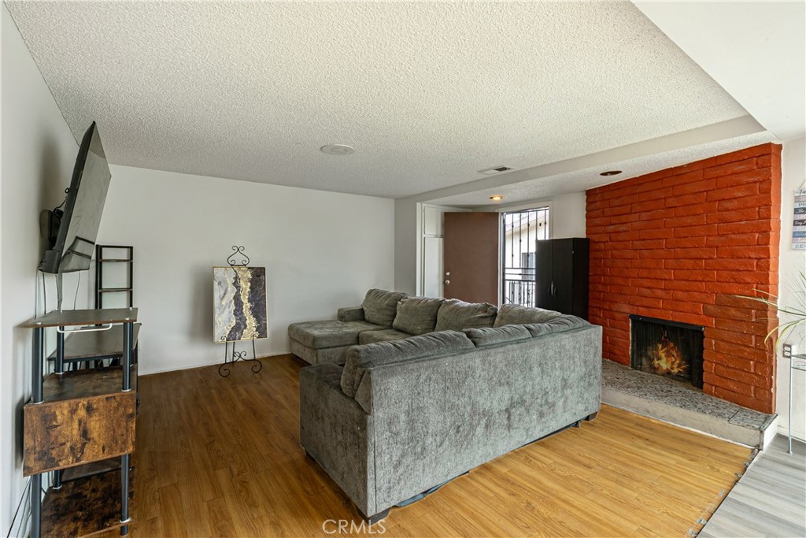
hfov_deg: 96.7
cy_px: 269
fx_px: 358
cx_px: 403
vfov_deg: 73.8
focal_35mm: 16
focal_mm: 16
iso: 50
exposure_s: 1.3
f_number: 22
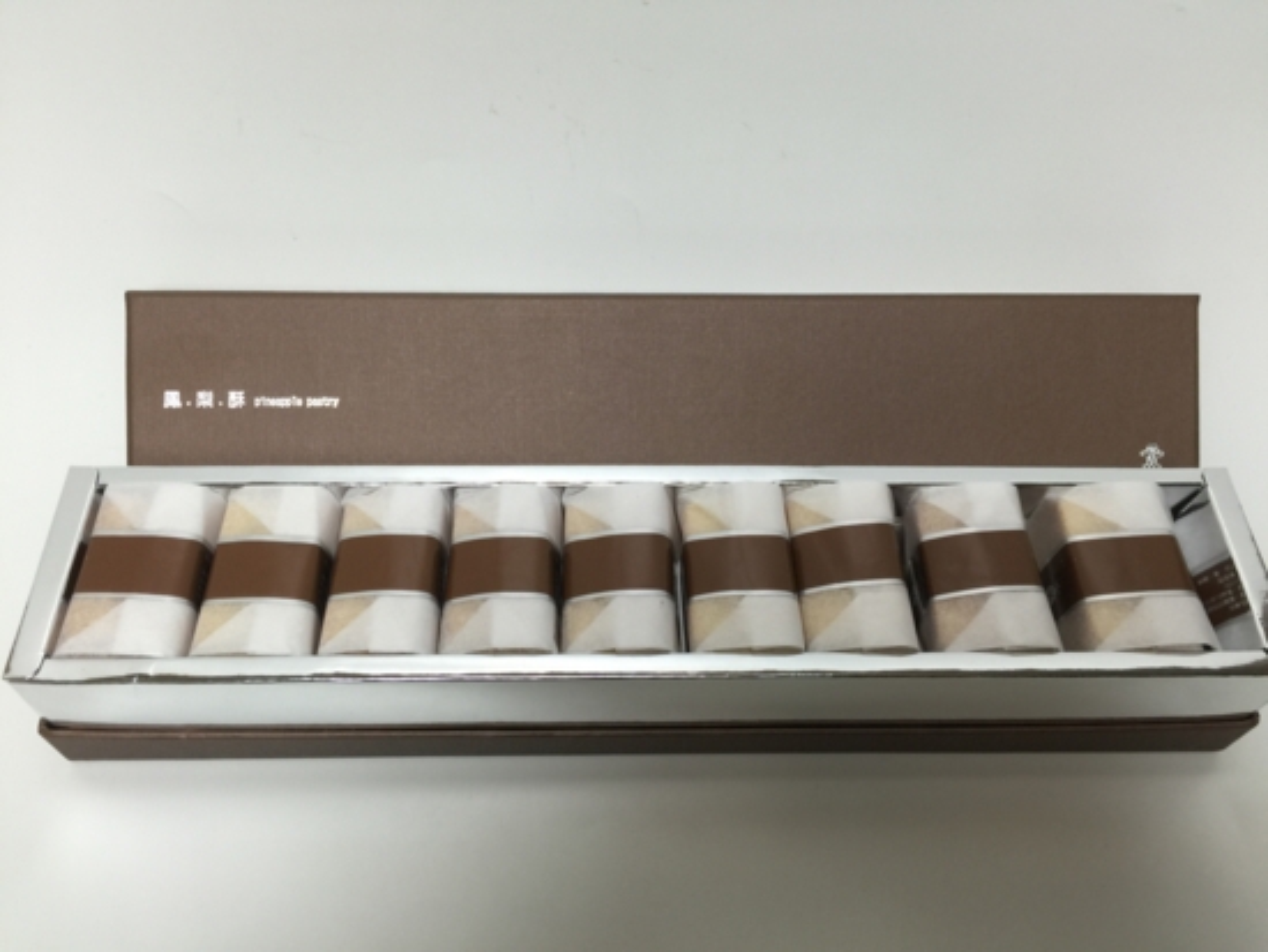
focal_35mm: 29
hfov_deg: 61.6
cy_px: 476
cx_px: 634
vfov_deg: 48.3
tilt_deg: -54.2
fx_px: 1063
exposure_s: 1/40
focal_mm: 4.15
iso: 32
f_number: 2.2
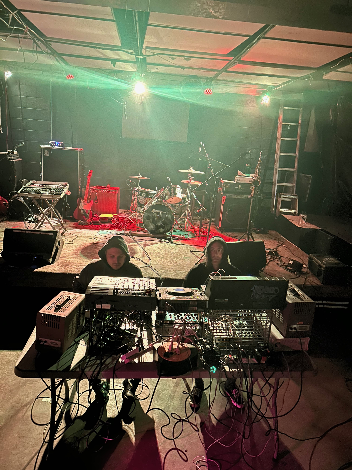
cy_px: 235
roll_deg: -5.6
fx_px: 353
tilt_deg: -13.2
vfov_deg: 67.3
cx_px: 176
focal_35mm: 26
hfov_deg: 53.1
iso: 1000
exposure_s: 1/18
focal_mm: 5.7
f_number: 1.5
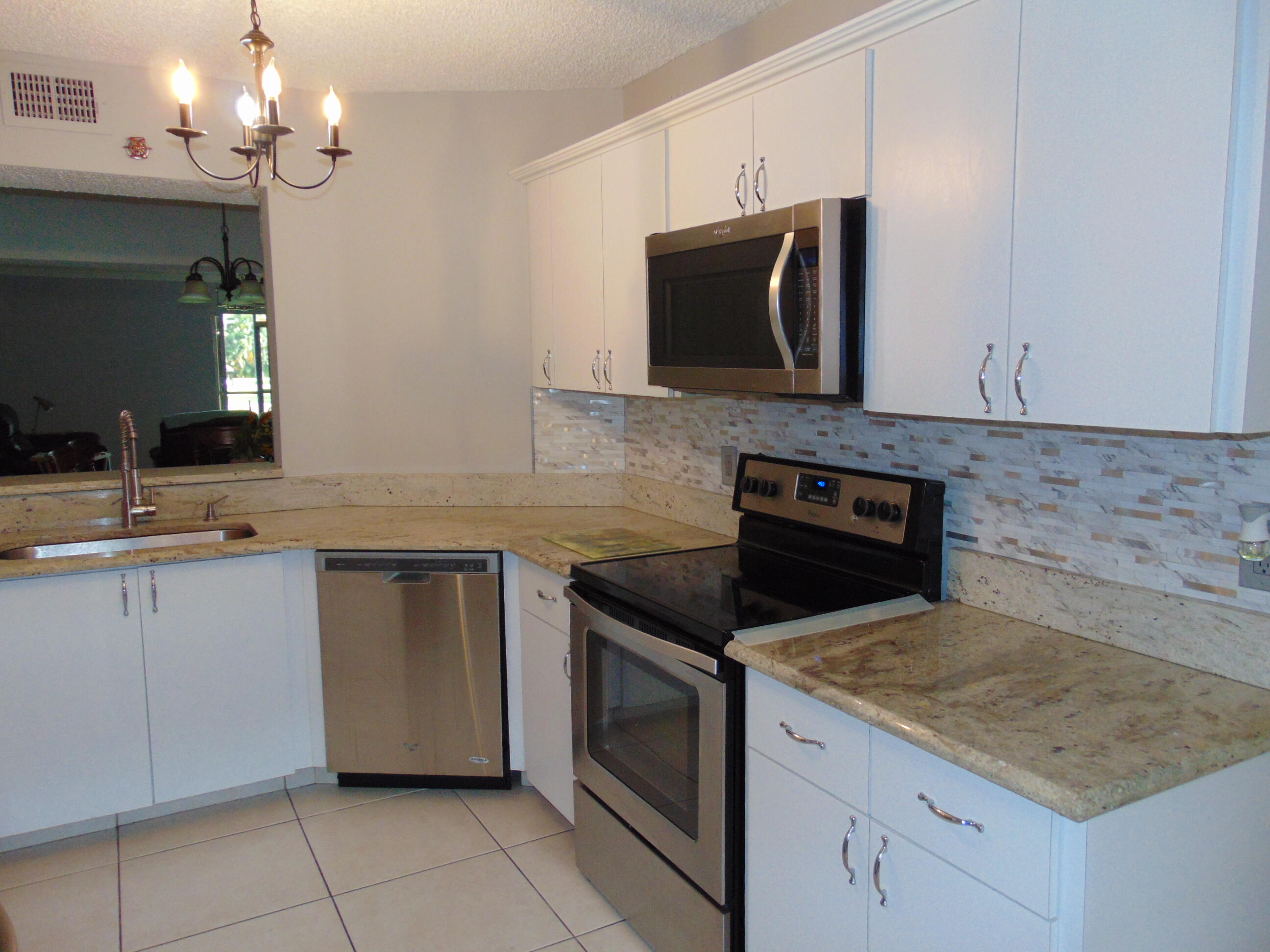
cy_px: 476
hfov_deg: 69.4
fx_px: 917
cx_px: 635
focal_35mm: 25
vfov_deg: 54.9
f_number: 3
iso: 200
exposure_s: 1/30
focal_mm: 4.5
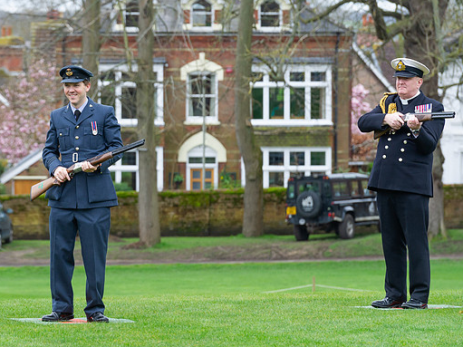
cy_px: 170
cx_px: 124
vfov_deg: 5.0
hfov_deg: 6.6
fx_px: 3998
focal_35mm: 299
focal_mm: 200
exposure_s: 1/250
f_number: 6.3
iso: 800
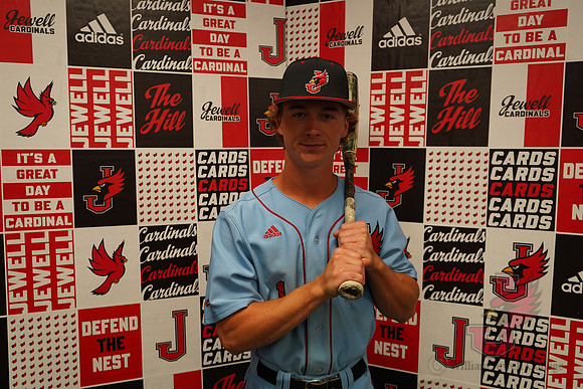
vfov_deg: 45.0
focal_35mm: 29
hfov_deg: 63.6
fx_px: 470
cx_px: 292
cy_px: 194
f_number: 4
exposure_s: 1/160
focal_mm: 29
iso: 800
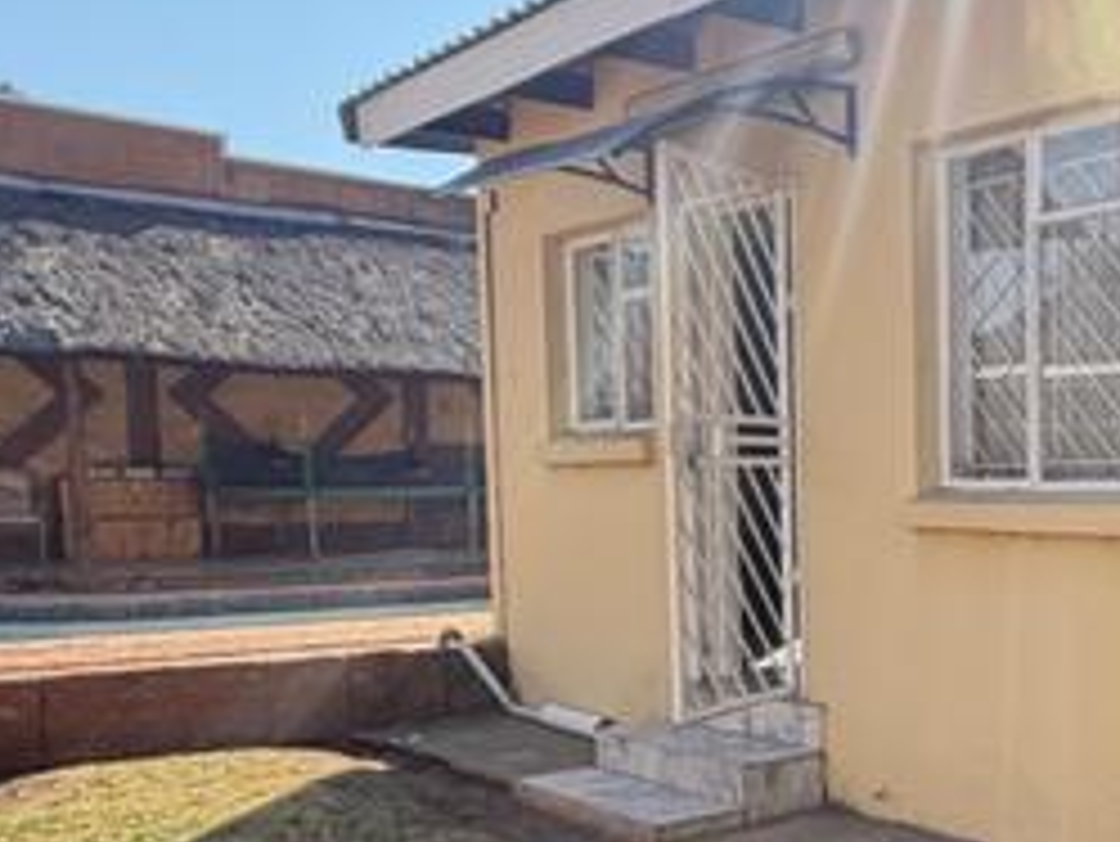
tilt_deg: -2.0
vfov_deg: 31.7
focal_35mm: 45
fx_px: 1457
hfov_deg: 37.4
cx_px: 1133
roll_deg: +2.8
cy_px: 612
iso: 40
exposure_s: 1/664
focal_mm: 2.22
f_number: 2.2
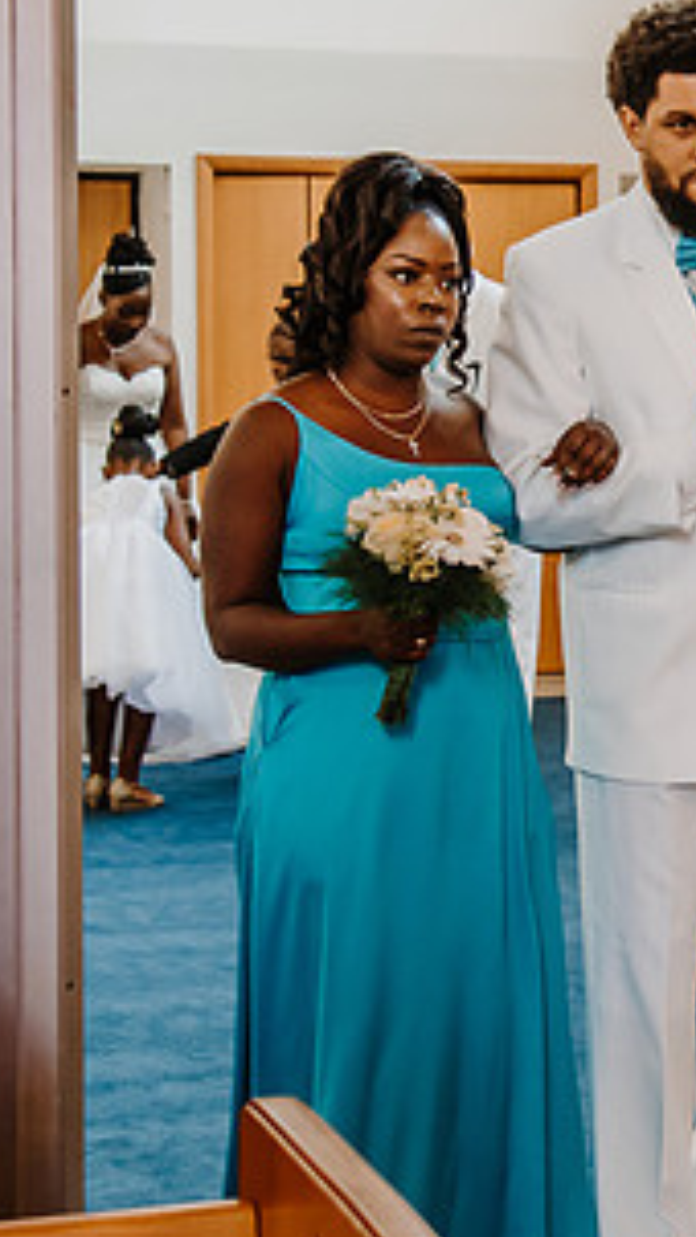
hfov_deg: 13.3
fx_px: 2951
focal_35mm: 90
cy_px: 474
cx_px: 711
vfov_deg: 23.6
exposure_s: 1/60
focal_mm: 35
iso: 800
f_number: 4
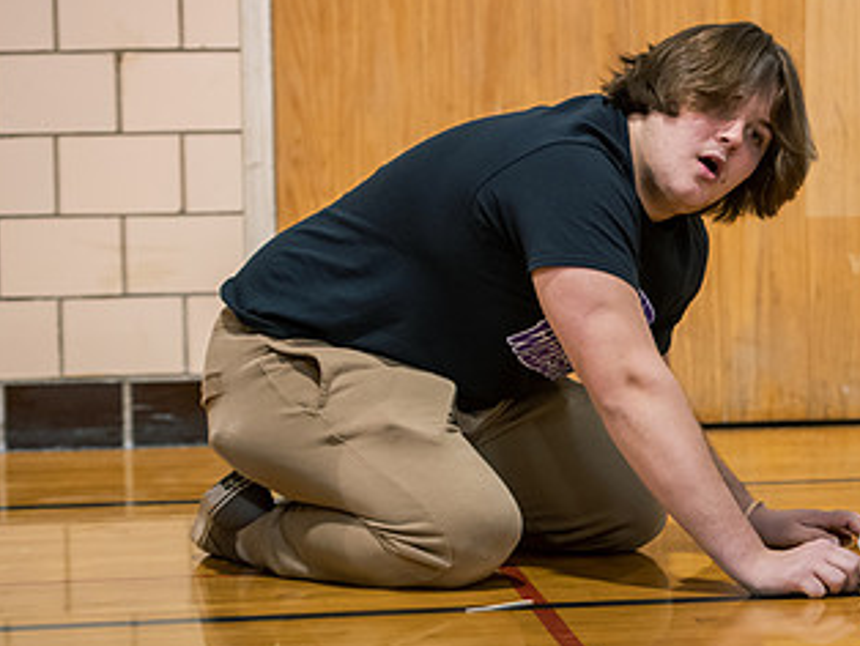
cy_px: 319
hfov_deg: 11.3
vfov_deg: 8.5
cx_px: 723
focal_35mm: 174
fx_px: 4326
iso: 1600
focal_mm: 98
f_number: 3.2
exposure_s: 1/160
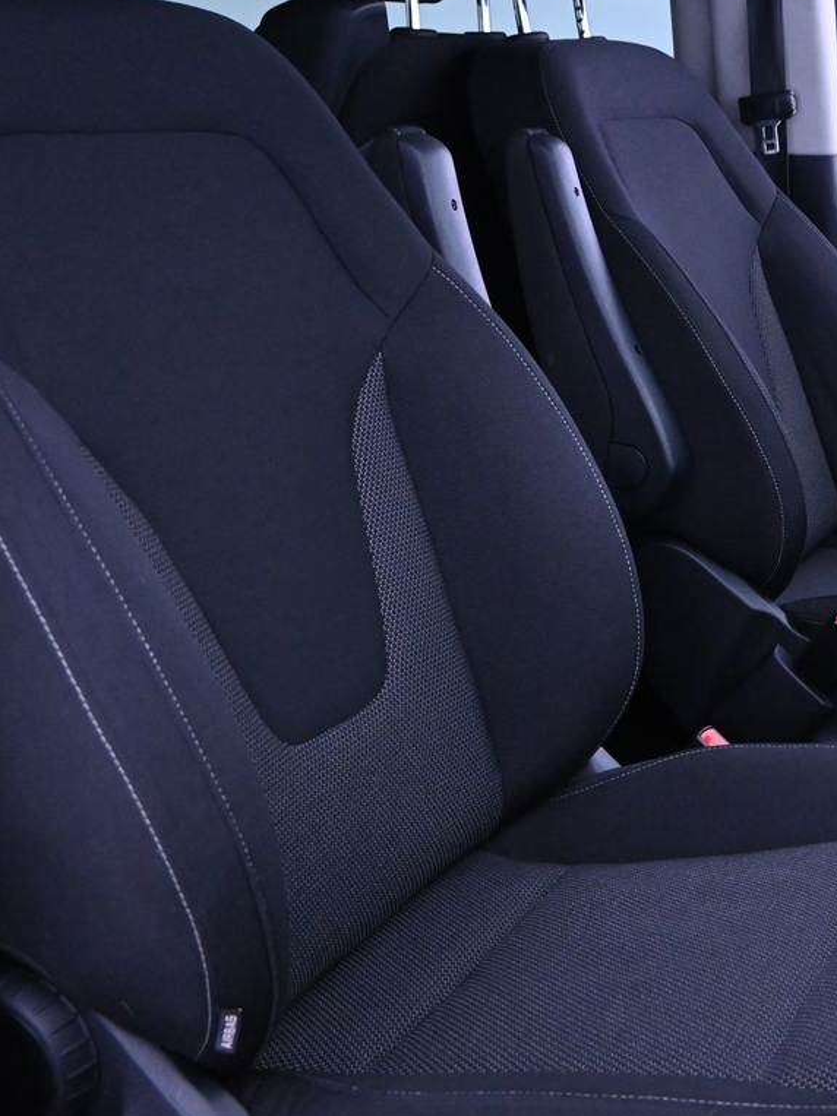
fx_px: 1580
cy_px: 462
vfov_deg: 38.8
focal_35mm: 49
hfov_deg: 27.8
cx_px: 856
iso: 4000
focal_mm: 16
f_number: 3.5
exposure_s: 1/25
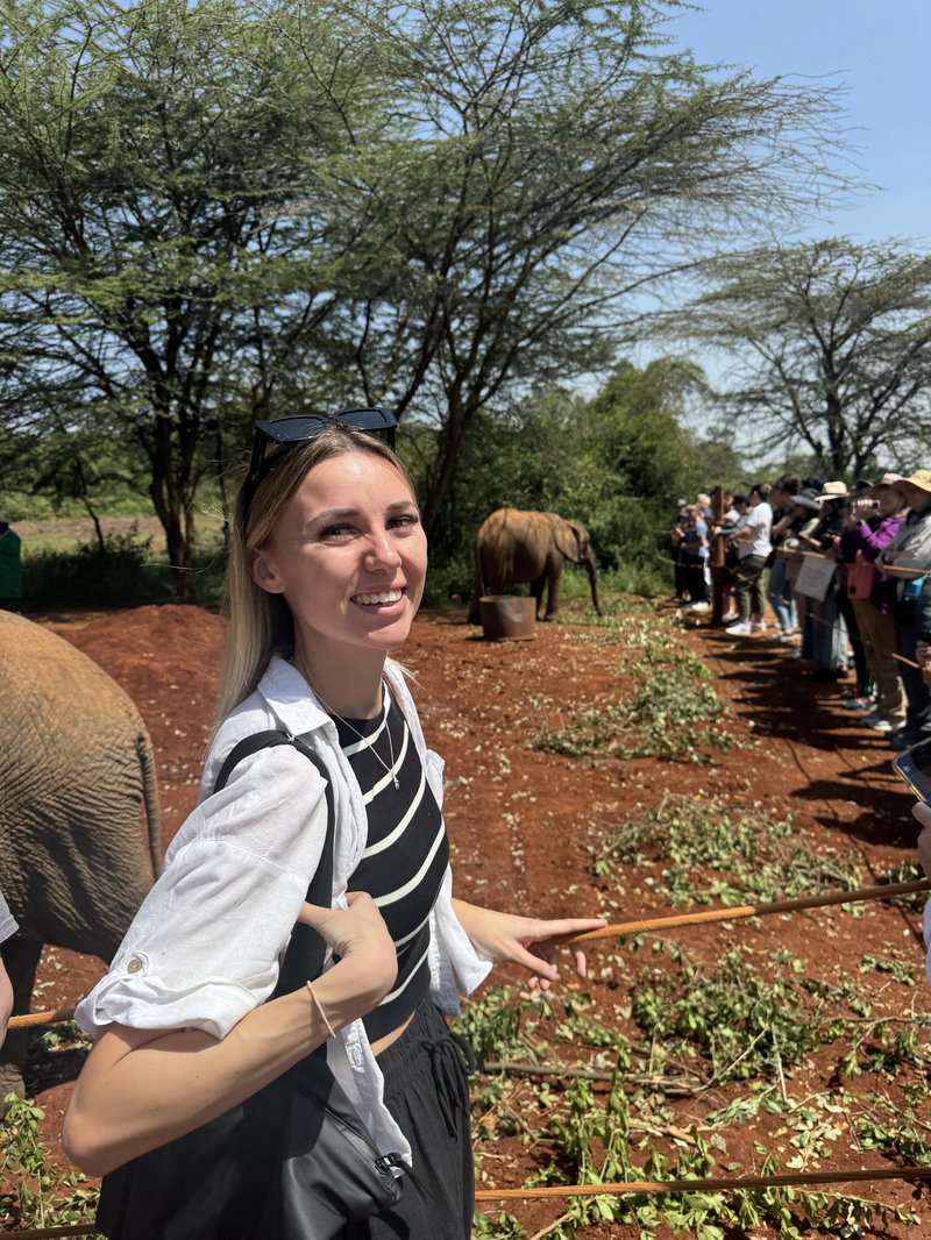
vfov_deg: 71.6
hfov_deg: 56.8
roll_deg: +2.7
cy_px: 620
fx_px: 860
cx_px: 466
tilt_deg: -7.0
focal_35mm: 24
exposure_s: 1/3802
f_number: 1.78
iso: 80
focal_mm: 6.76
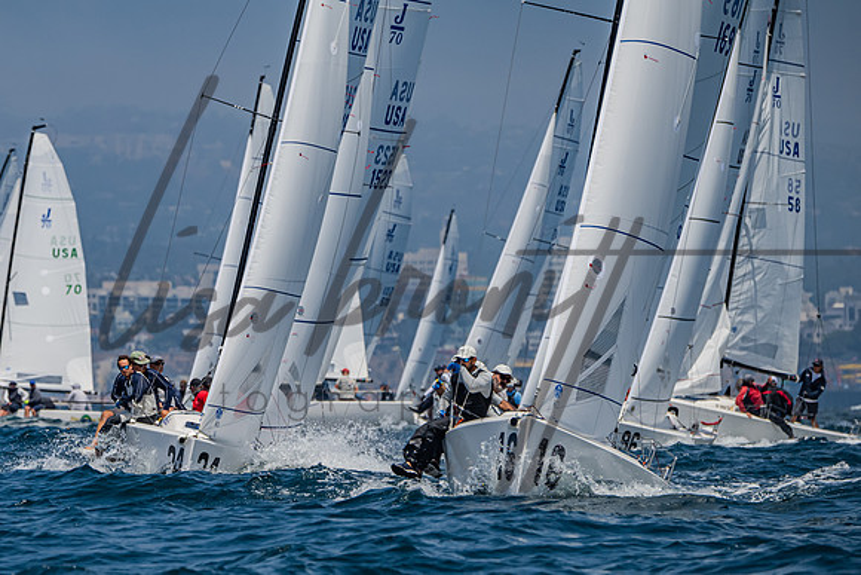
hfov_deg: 4.3
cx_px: 213
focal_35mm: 477
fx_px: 11408
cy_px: 441
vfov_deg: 2.9
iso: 400
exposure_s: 1/2500
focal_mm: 300
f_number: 6.3
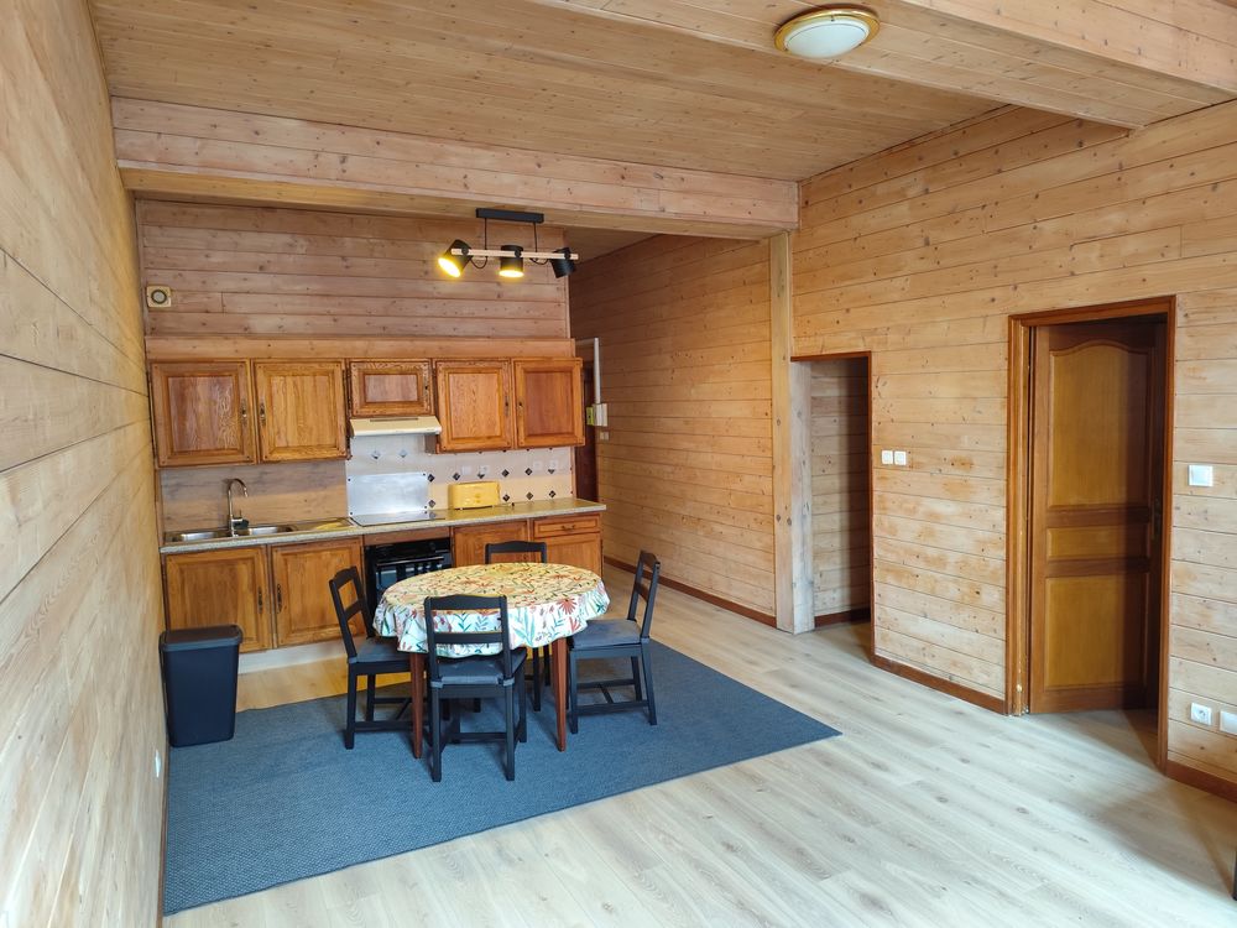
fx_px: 822
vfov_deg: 58.9
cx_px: 618
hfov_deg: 73.9
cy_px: 464
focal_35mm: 23
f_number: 1.65
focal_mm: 6.19
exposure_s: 1/50
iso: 1000
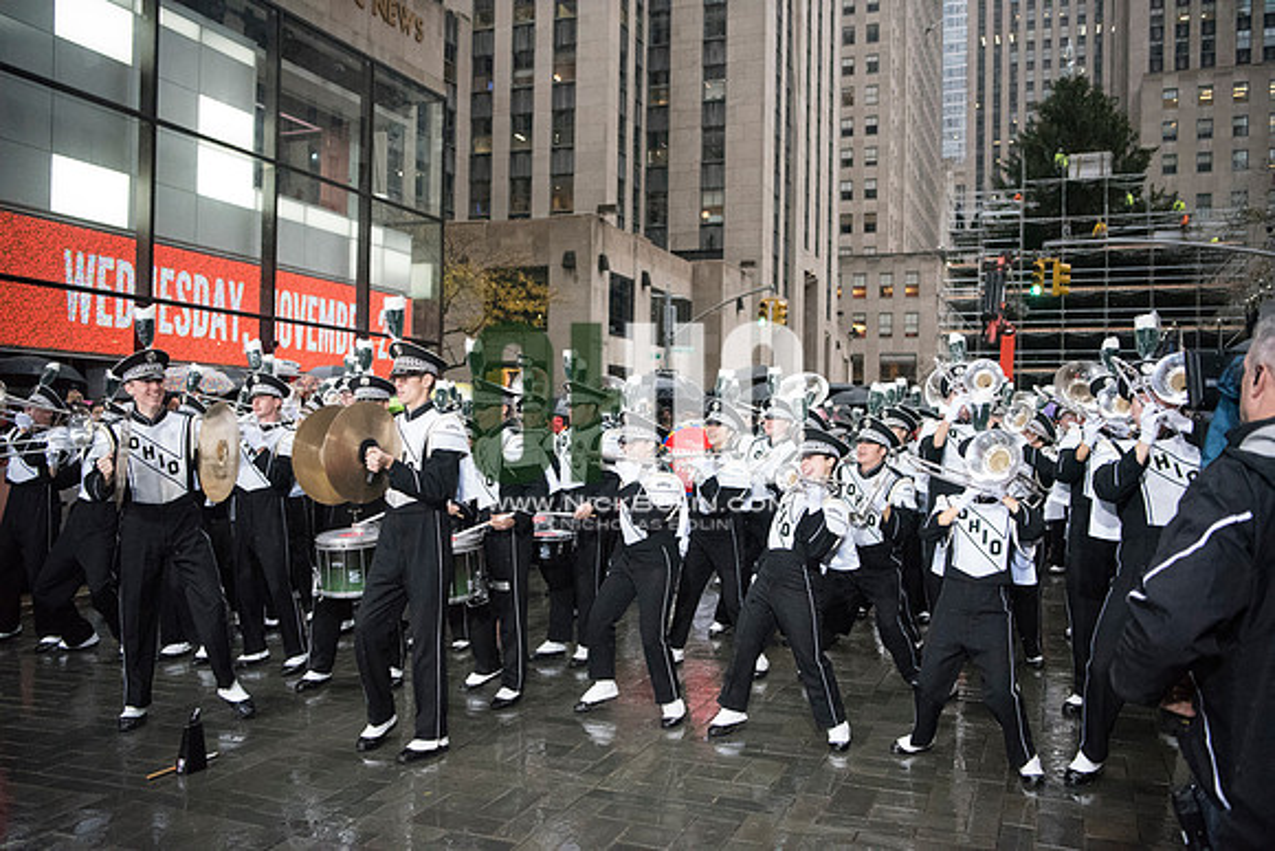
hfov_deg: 58.7
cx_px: 638
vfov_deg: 41.1
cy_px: 426
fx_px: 1134
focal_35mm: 32
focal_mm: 32
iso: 10000
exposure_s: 1/2500
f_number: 2.8
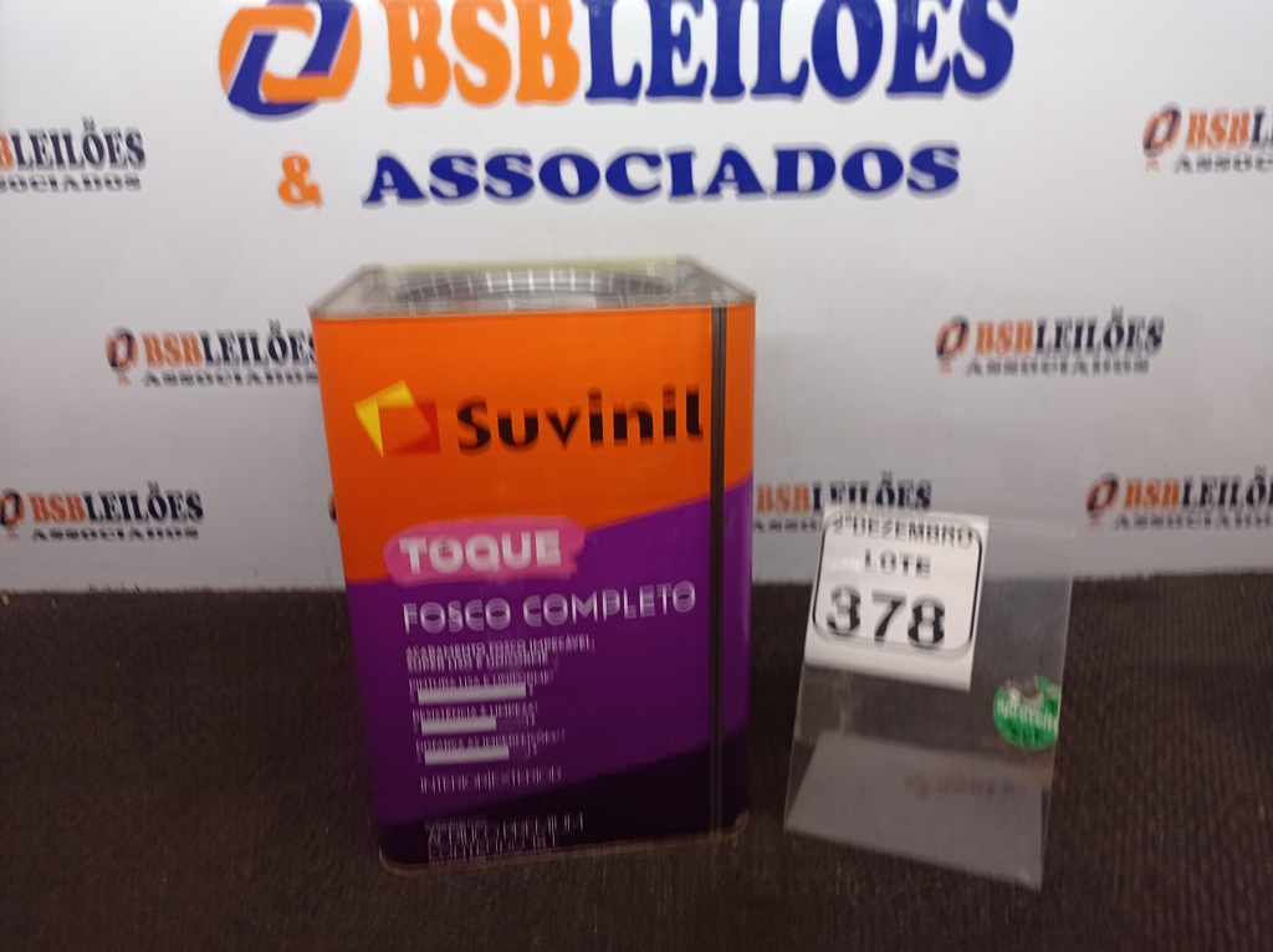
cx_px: 636
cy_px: 476
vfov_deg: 49.7
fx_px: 1029
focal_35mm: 28
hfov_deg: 63.5
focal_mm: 4.7
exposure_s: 1/60
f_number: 1.79
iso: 138
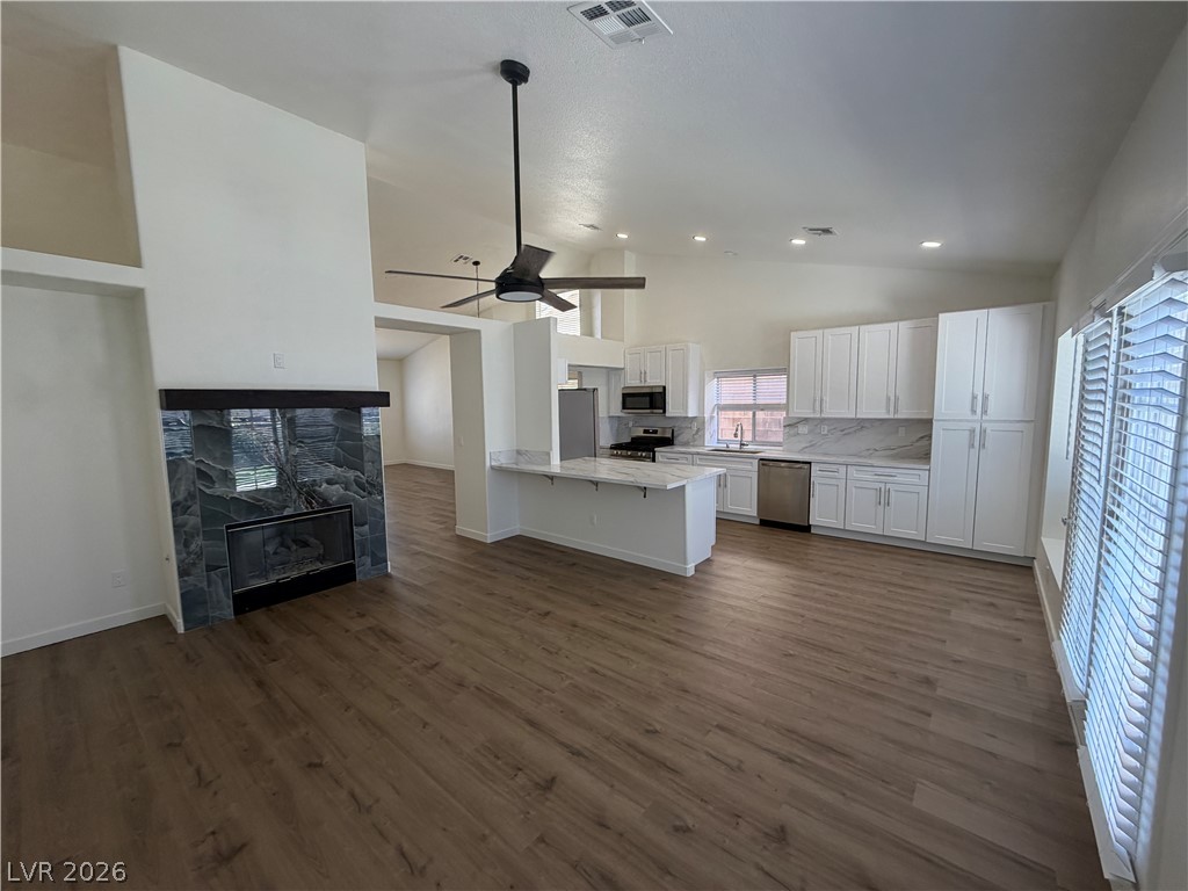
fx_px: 480
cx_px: 594
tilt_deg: -4.7
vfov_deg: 85.7
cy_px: 446
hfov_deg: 102.1
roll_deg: +1.2
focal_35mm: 14
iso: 125
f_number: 2.2
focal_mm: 2.22
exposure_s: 1/120
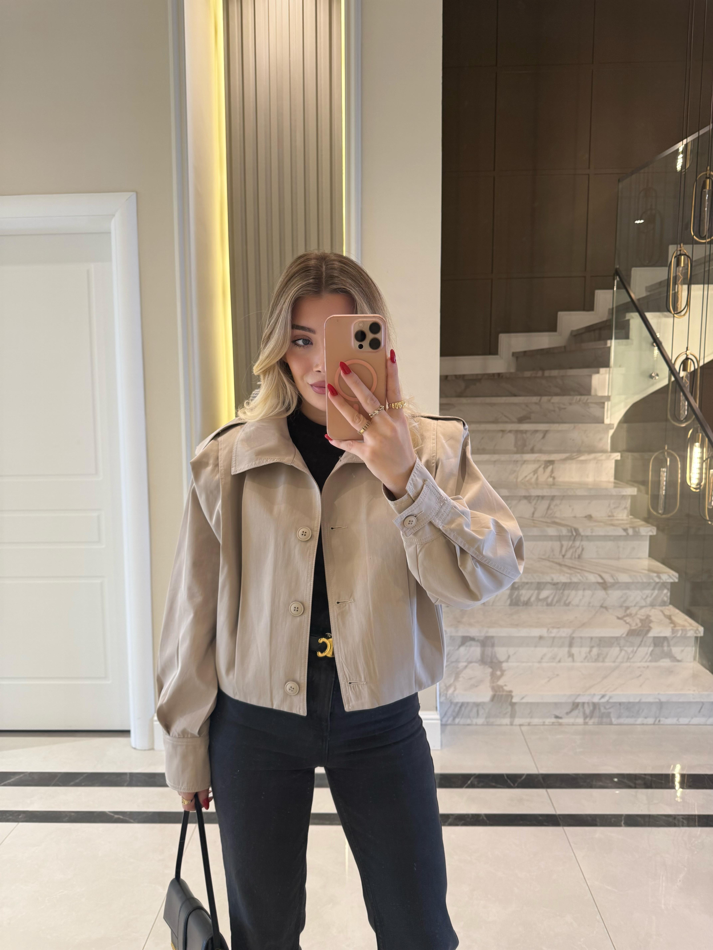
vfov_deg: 71.6
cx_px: 356
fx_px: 659
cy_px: 475
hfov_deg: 56.8
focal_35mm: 24
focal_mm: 6.76
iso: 125
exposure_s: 1/50
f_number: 1.78
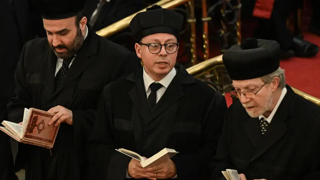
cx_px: 160
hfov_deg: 7.8
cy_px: 105
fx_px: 2334
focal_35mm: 275
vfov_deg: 4.4
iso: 4000
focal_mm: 175
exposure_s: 1/200
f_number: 3.5
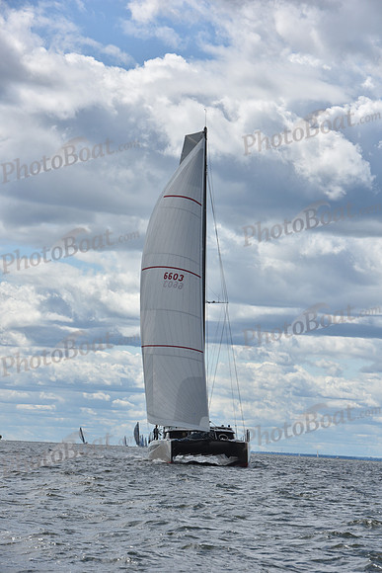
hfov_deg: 10.2
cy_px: 286
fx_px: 2147
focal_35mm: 135
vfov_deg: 15.2
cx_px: 191
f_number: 10
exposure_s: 1/1000
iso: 250
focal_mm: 135
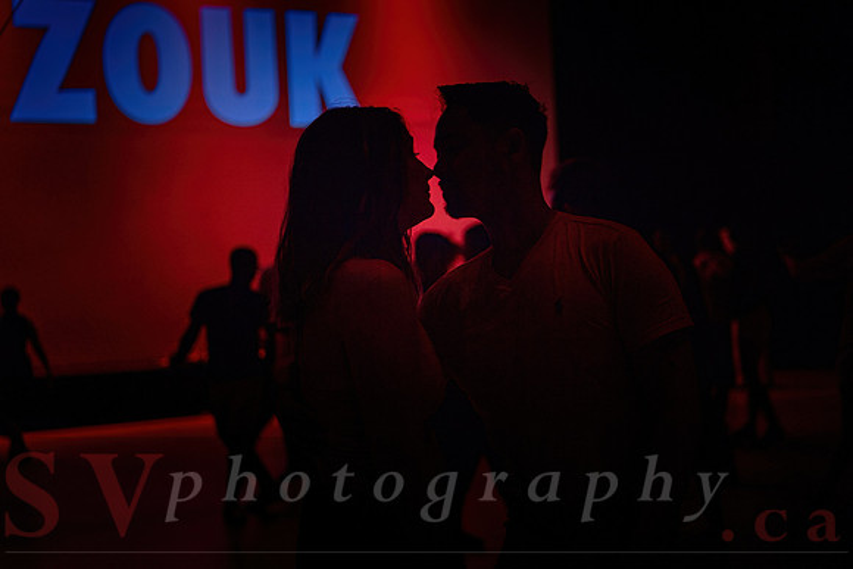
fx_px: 1453
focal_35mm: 61
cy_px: 268
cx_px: 451
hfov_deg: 32.7
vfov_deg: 22.2
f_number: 3.2
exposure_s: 1/60
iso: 1000
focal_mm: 58
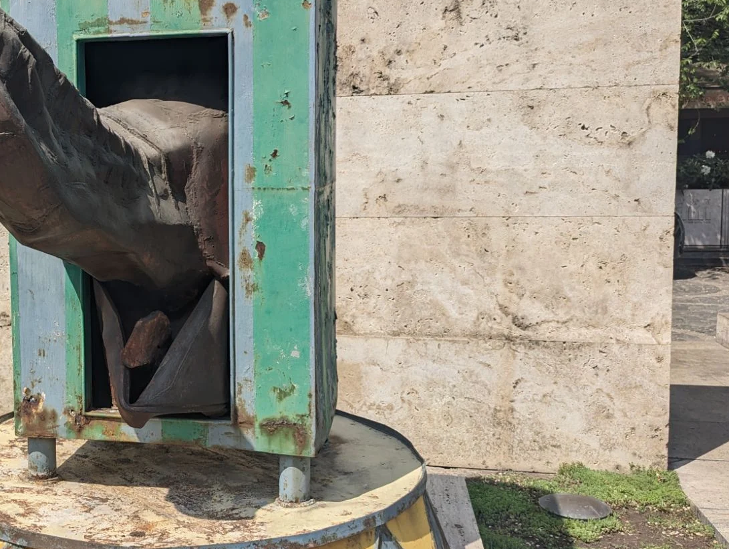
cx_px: 150
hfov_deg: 41.1
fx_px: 928
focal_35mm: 44
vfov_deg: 32.9
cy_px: 231
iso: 43
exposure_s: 1/2500
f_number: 1.85
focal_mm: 6.81
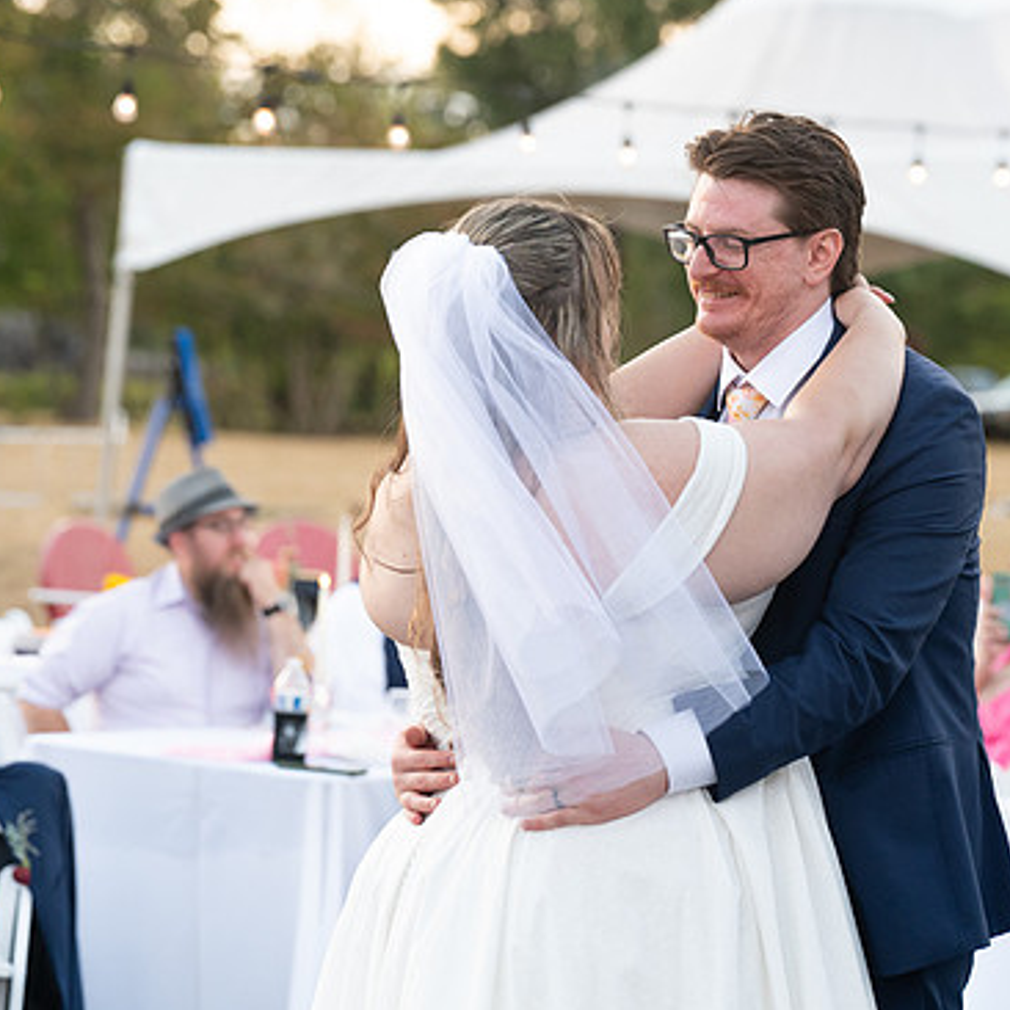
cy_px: 493
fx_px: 4753
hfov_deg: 12.1
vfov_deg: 12.1
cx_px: 673
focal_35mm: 144
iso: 1600
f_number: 4
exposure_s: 1/500
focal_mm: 107
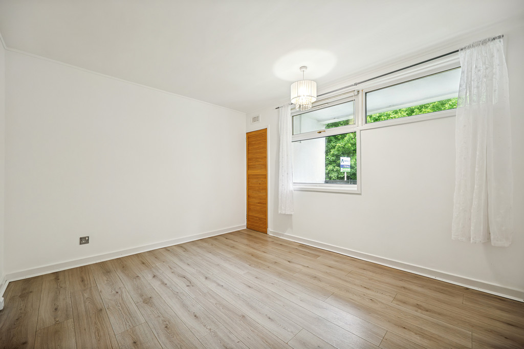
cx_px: 262
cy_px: 174
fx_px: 204
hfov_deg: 104.3
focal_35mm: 14
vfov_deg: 81.1
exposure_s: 1/60
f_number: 5.6
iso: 800
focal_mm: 14
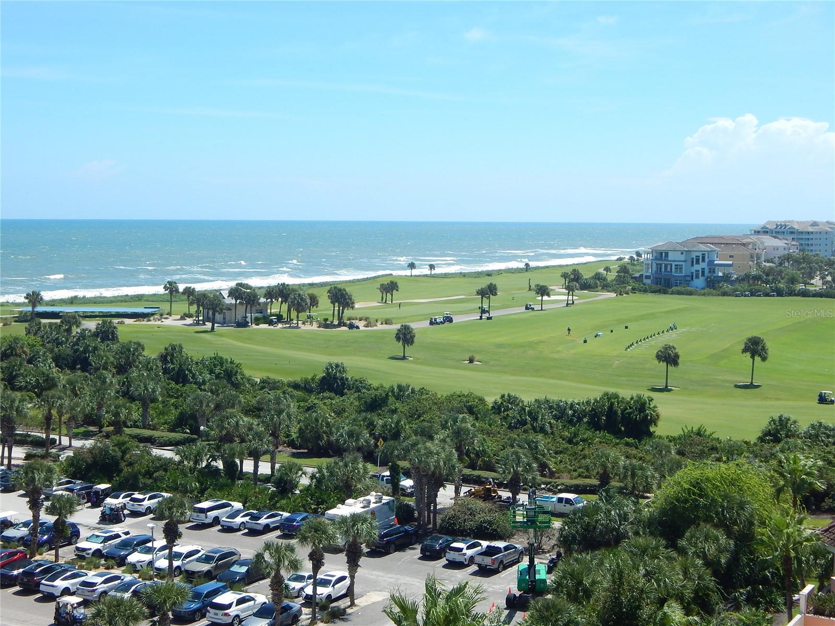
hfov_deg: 35.5
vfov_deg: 27.0
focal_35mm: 54
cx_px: 418
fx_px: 1303
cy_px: 313
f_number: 3.8
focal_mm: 9.7
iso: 125
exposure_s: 1/1250
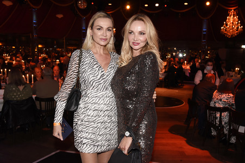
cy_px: 82
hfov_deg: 55.8
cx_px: 122
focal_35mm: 34
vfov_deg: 38.8
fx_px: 231
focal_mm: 34
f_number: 6.3
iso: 2000
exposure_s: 1/60
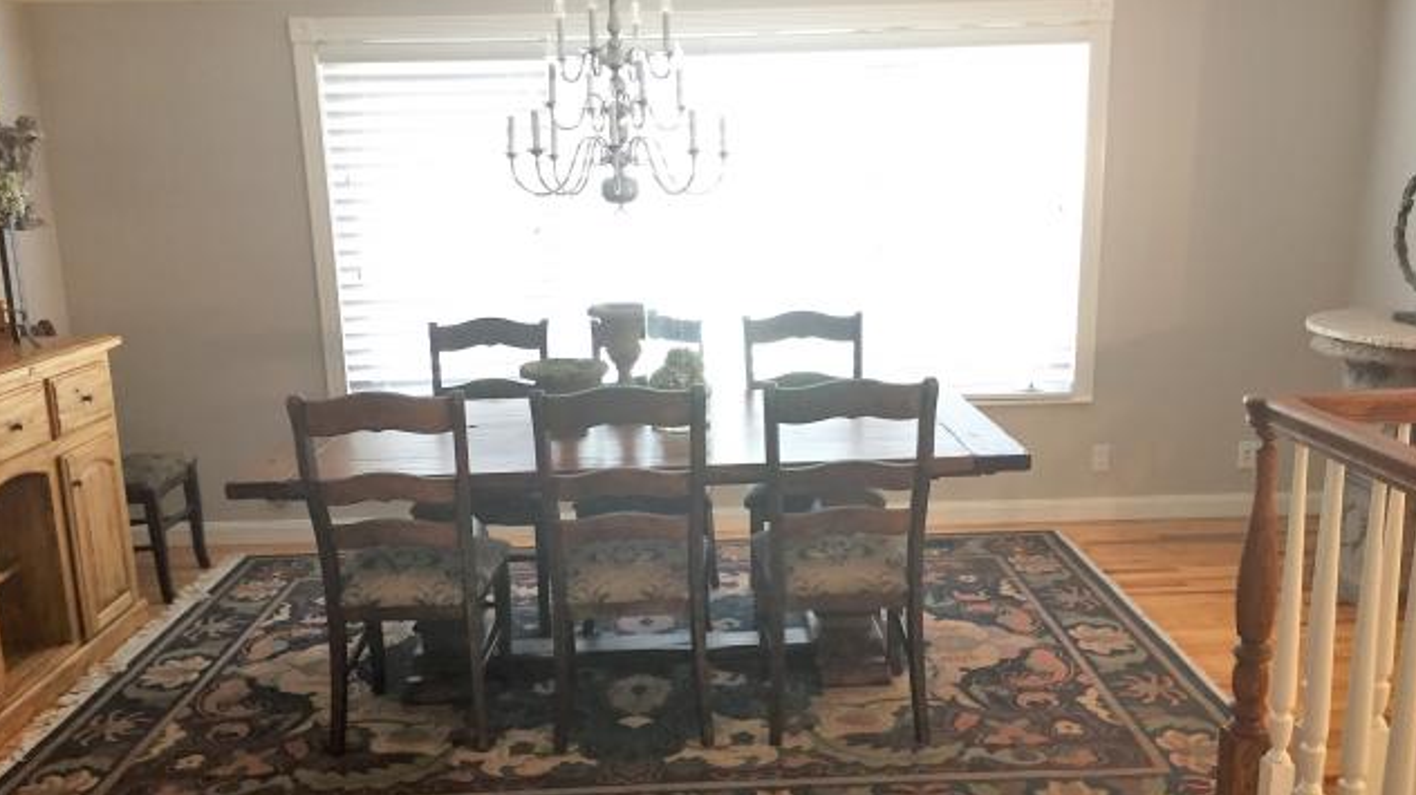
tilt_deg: -11.6
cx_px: 704
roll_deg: +1.6
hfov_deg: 61.0
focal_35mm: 32
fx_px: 1201
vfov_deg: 36.6
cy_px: 441
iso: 125
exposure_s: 1/30
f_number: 2.2
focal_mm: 4.15
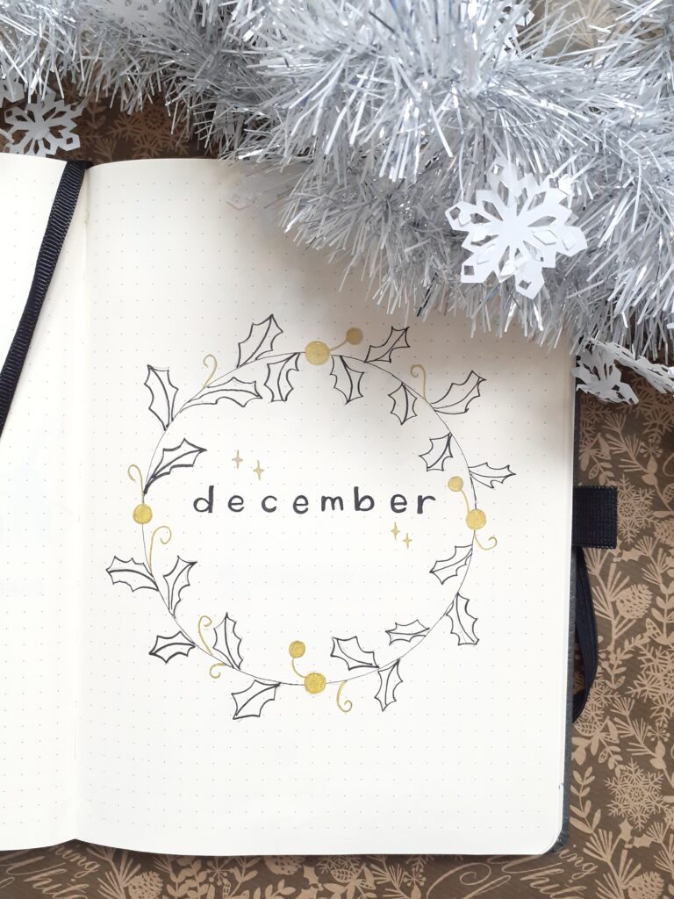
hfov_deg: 51.4
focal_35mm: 27
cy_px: 450
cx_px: 337
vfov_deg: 65.3
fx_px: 701
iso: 200
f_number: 1.9
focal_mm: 3.6
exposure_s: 1/25
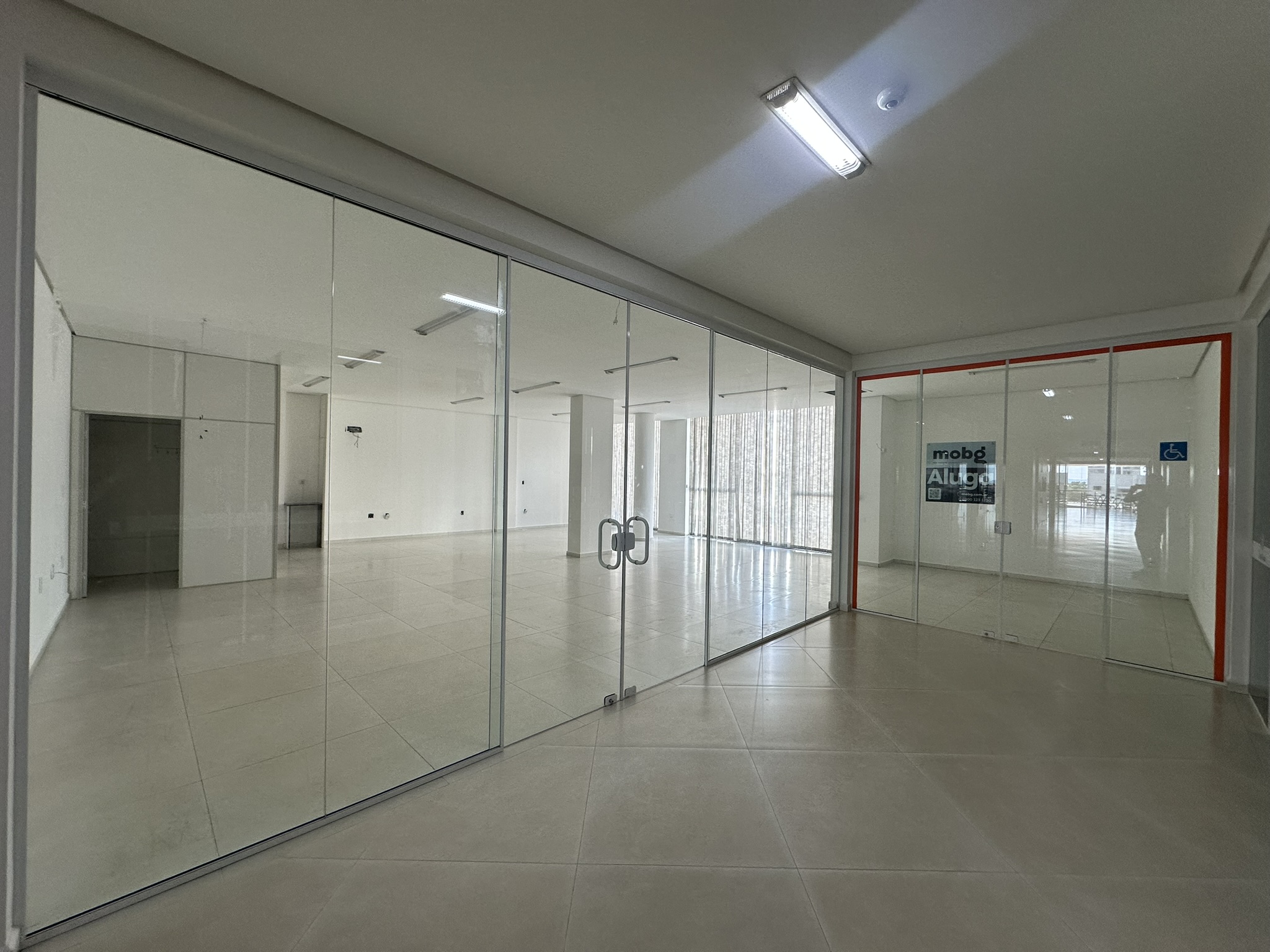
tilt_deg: +0.7
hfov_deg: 102.1
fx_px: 514
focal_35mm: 14
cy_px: 476
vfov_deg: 85.7
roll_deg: -1.2
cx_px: 635
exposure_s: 1/120
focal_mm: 2.22
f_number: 2.2
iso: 125
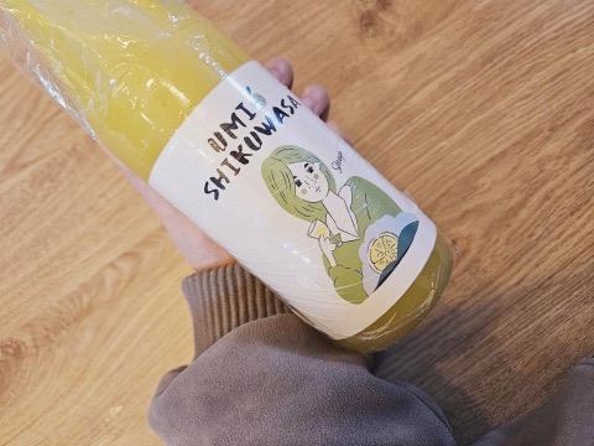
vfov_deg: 58.9
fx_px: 395
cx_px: 297
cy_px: 223
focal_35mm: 23
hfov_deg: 73.9
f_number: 1.8
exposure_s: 1/120
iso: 500
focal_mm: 5.4
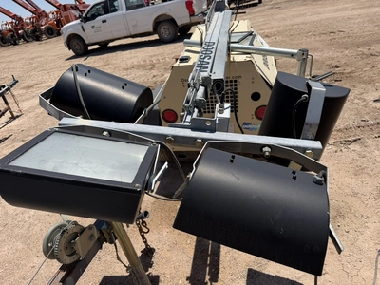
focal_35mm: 24
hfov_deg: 71.6
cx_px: 190
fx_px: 263
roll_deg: +12.5
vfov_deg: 56.8
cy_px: 142
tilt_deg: -27.2
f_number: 1.78
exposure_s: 1/6173
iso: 80
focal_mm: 6.76
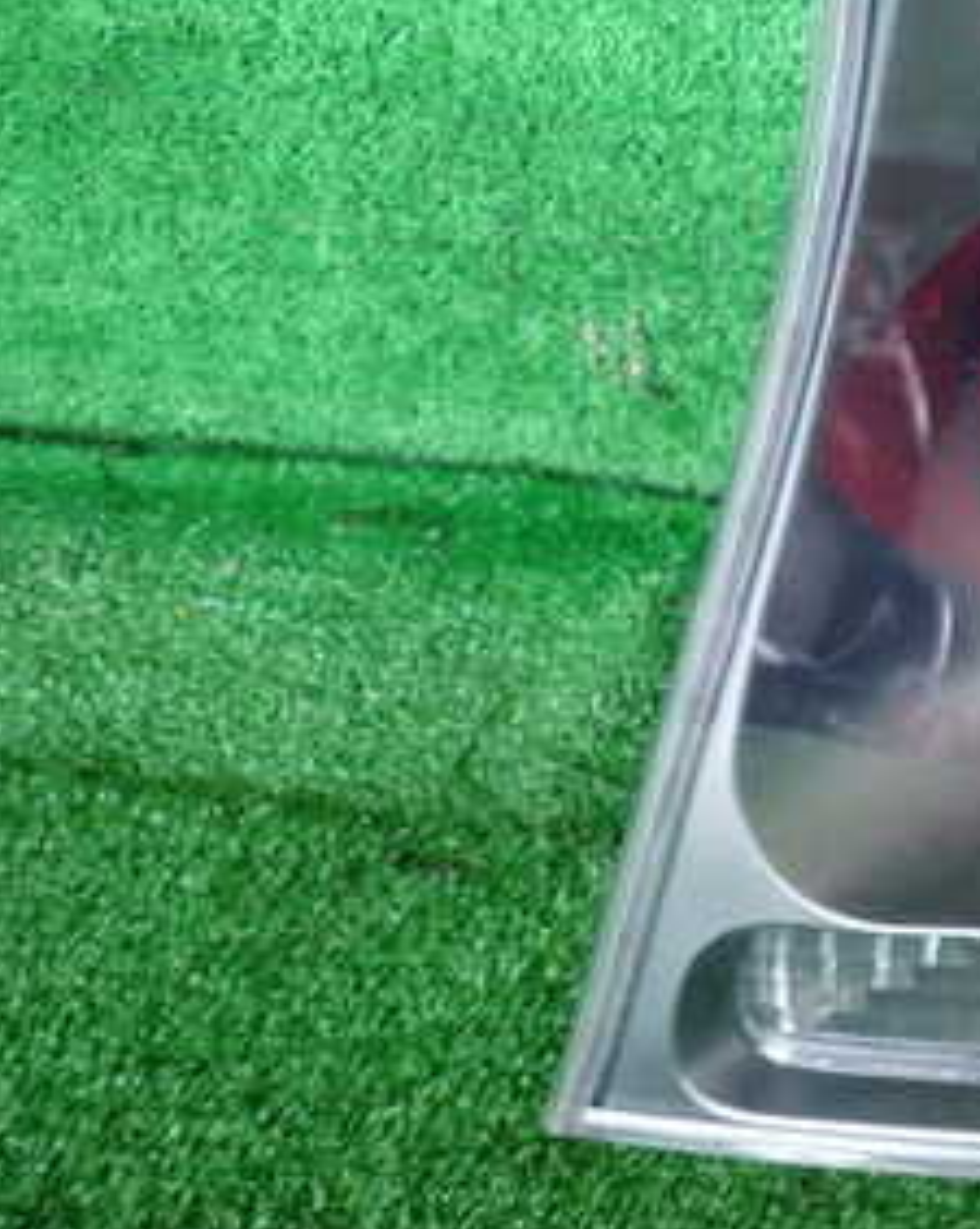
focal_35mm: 52
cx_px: 1272
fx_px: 1888
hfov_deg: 25.2
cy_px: 449
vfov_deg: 35.8
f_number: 2
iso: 200
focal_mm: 4.5
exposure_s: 1/60
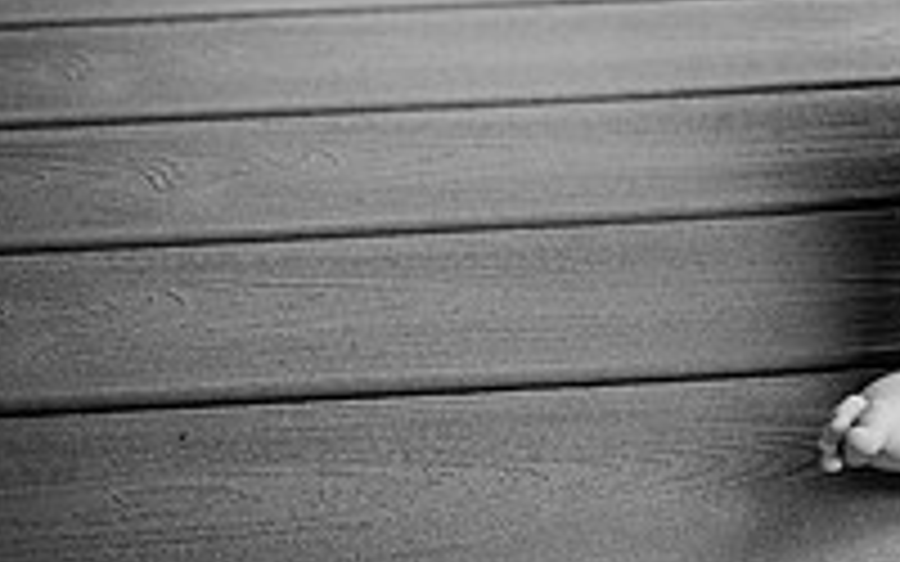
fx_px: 1741
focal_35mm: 71
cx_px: 1224
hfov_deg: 24.6
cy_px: -164
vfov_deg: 17.3
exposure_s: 1/400
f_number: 2.5
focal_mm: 24
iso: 250
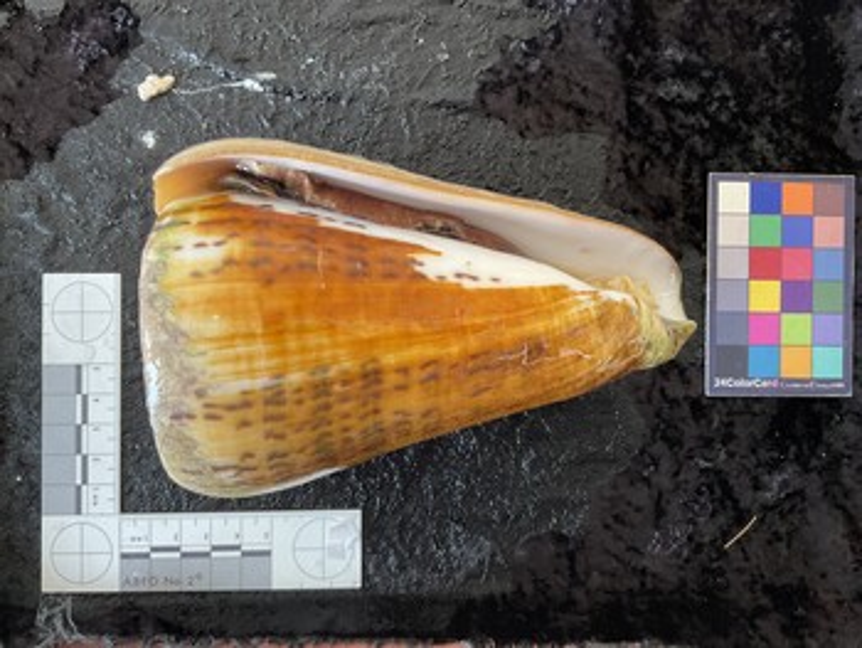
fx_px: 723
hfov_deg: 61.6
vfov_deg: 48.3
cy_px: 324
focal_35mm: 29
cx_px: 431
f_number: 1.8
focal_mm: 3
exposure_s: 1/60
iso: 100
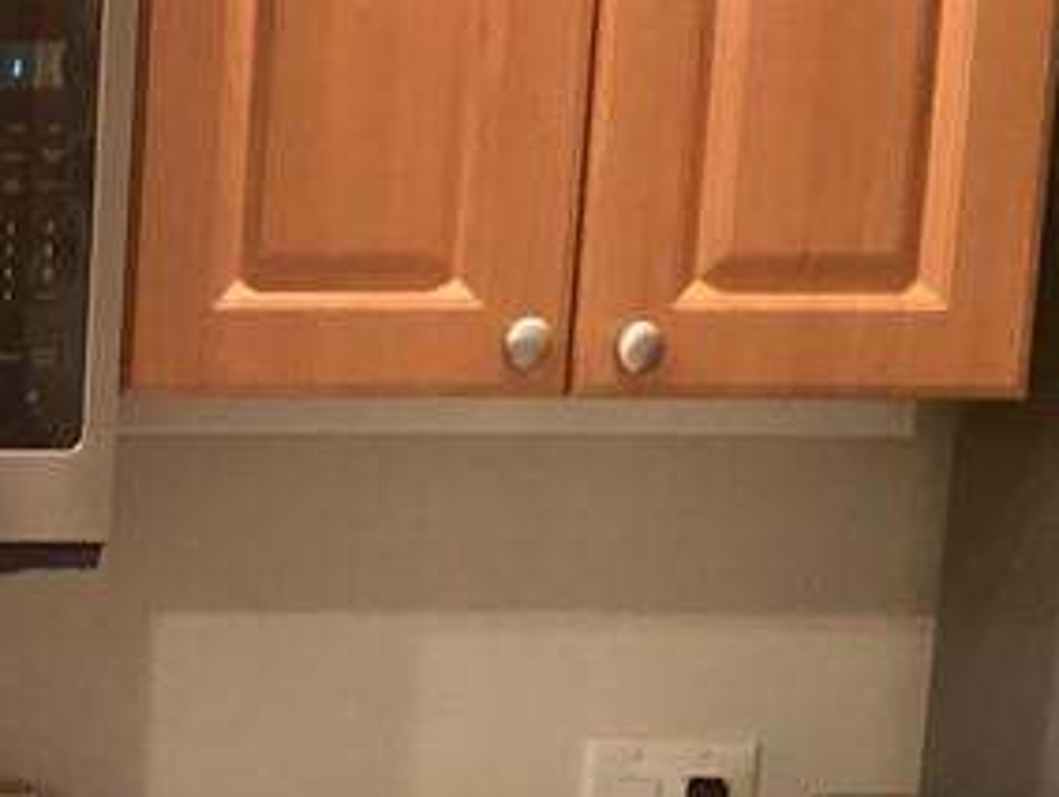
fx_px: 3431
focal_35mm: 112
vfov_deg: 12.8
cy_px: 1078
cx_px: -490
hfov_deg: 16.2
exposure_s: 1/40
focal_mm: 3.3
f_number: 2.4
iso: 400
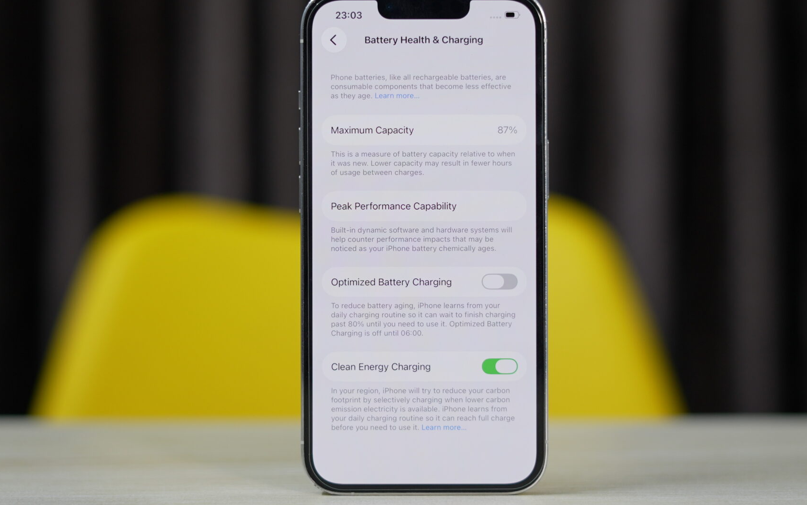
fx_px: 1694
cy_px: 208
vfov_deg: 16.9
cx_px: 394
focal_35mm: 77
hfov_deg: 26.8
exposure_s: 1/100
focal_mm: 50
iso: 320
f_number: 2.2
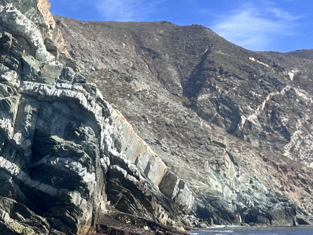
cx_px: 10
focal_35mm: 71
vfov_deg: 20.2
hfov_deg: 26.2
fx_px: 642
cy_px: 14
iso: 80
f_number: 1.78
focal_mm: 6.86
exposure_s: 1/3717
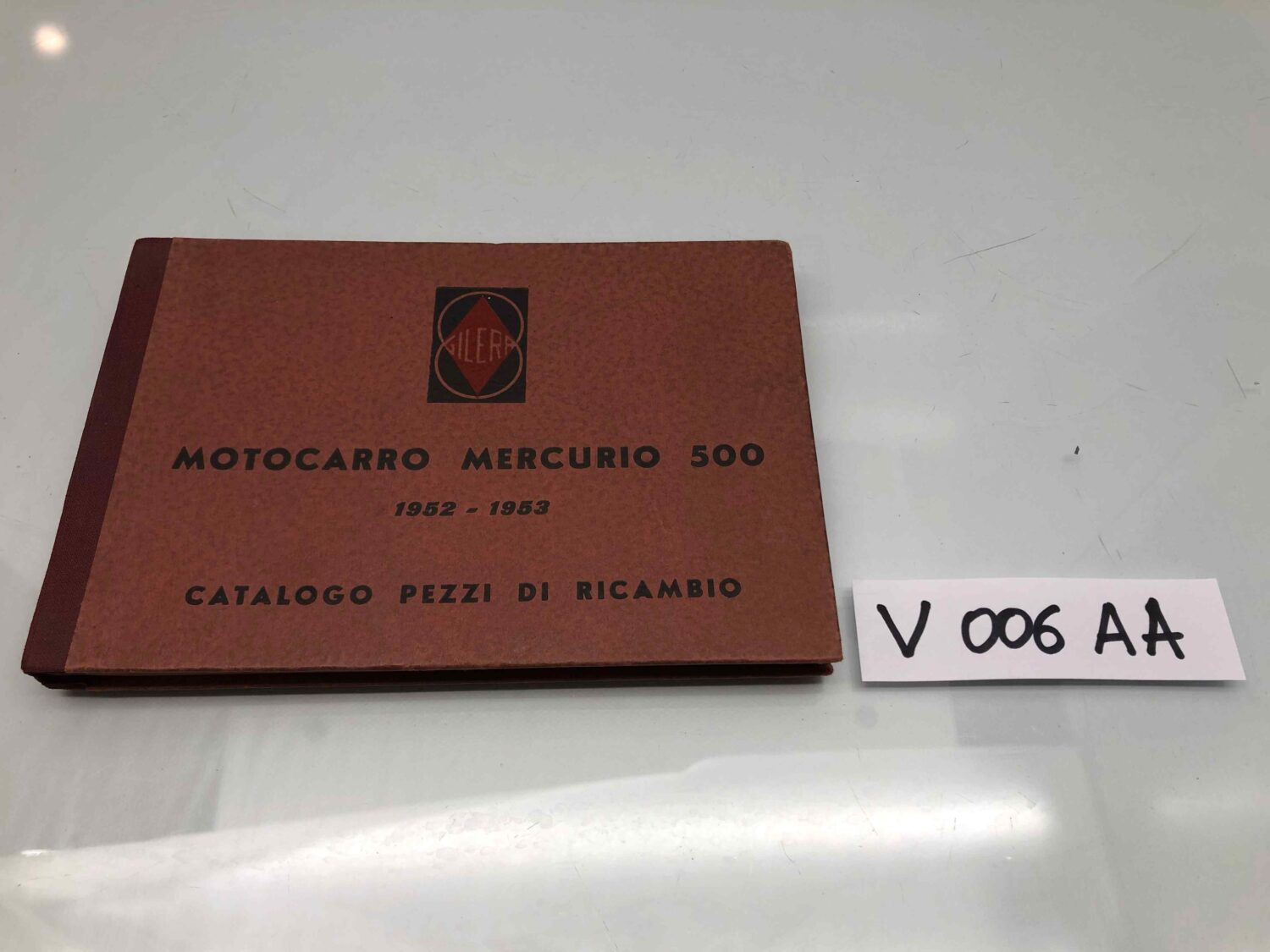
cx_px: 635
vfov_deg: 49.7
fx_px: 1027
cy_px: 476
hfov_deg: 63.4
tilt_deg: -62.4
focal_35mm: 28
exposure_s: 1/50
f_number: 1.8
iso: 25
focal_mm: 3.99
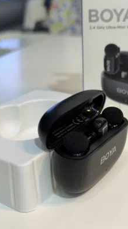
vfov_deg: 39.2
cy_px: 115
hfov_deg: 22.6
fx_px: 320
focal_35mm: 53
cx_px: 78
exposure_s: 1/53
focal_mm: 6.76
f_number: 1.78
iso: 80
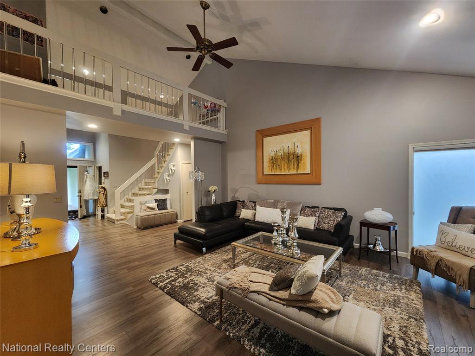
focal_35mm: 13
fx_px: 178
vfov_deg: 89.9
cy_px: 178
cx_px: 238
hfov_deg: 106.2
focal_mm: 2.2
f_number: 2.2
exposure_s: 1/30
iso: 500
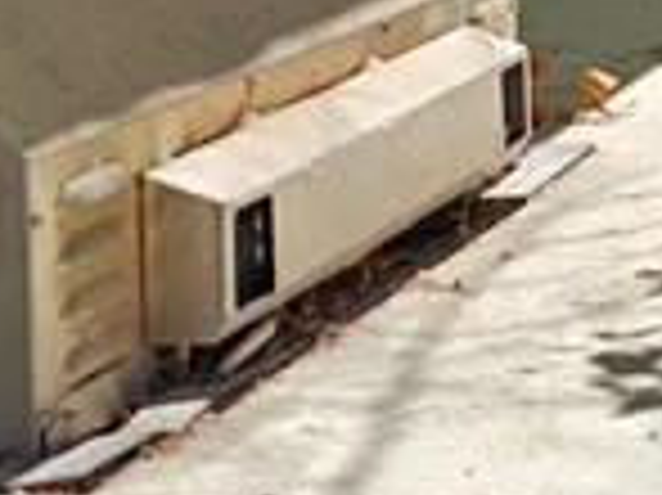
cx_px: 1211
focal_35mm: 160
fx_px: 3057
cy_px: -94
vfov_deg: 9.1
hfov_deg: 11.4
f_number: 1.7
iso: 10
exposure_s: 1/389
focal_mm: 6.3
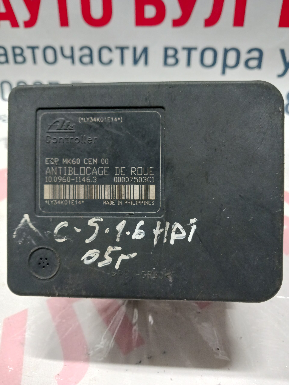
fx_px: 301
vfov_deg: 65.3
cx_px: 144
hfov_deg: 51.4
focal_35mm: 27
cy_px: 192
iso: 500
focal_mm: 4
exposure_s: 1/20
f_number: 1.8
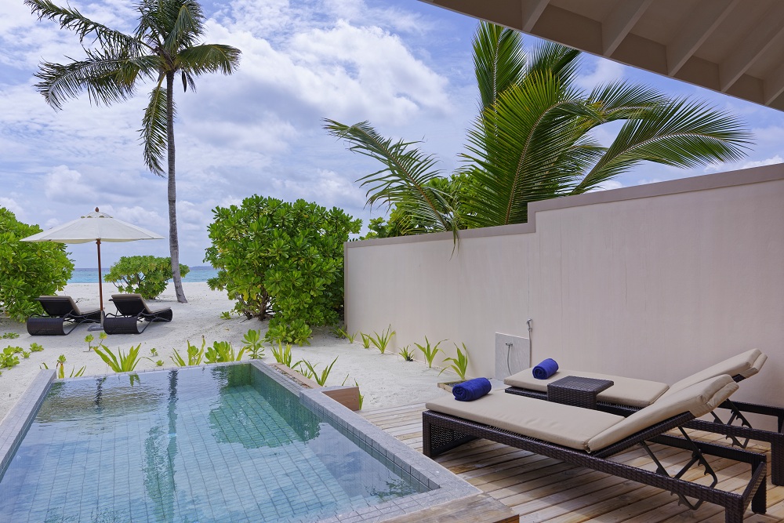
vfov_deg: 55.1
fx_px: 501
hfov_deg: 76.1
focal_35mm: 23
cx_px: 392
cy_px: 262
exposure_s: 1/320
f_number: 9
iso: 100
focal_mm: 23
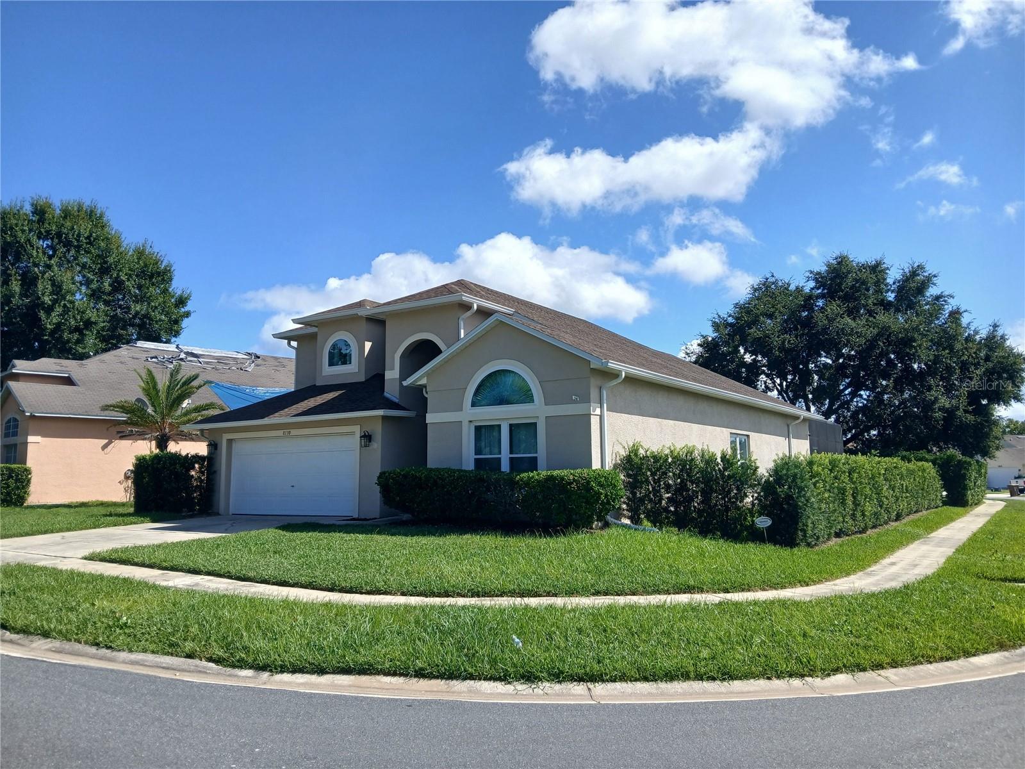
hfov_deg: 67.3
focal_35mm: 26
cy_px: 384
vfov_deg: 53.1
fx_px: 770
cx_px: 512
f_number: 1.8
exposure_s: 1/703
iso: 20
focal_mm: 3.98
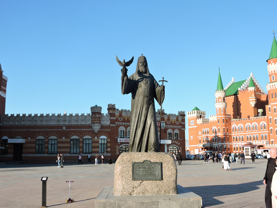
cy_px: 104
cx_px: 138
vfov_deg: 36.0
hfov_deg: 46.8
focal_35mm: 40
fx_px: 320
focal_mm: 7.2
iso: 100
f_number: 3.8
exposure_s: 1/500
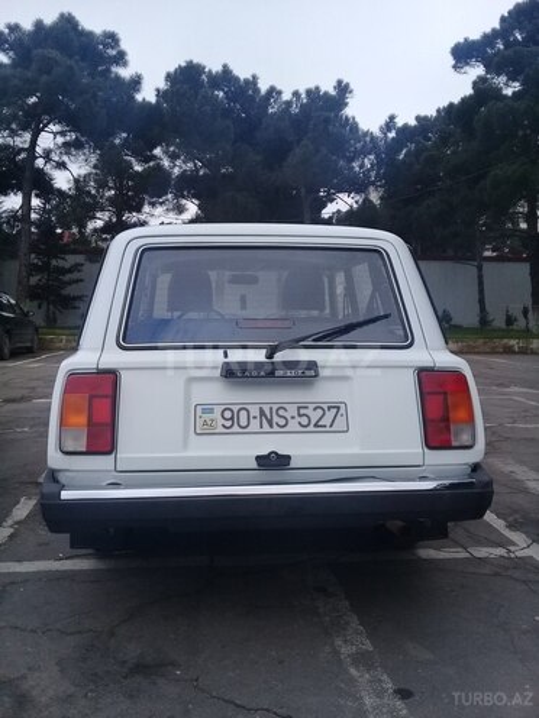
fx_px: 644
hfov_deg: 45.4
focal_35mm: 31
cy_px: 359
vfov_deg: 58.4
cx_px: 270
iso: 50
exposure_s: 1/328
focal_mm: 3.3
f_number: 2.2
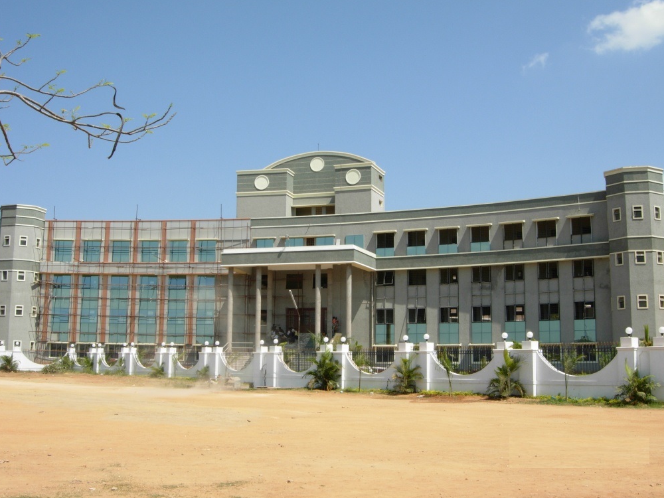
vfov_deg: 34.3
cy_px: 246
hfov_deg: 44.8
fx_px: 806
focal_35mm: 42
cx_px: 331
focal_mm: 8.5
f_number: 5.7
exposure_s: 1/373
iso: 50
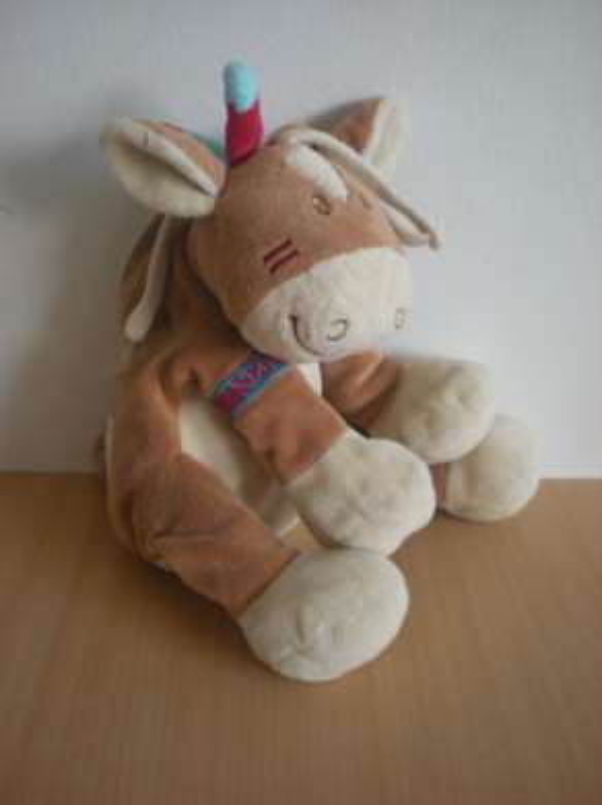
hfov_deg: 37.7
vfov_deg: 49.0
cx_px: 301
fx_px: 882
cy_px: 402
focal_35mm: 38
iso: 200
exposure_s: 1/11.6
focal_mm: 6.3
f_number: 3.1
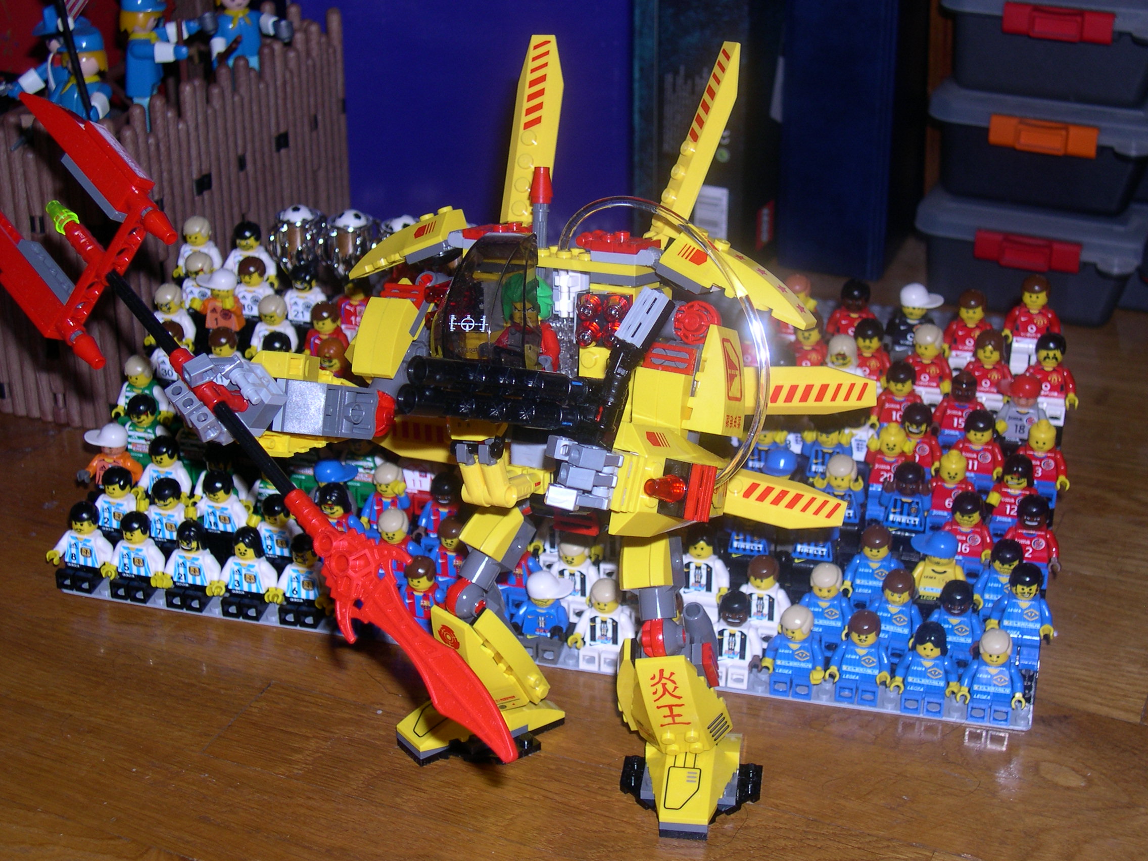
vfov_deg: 25.7
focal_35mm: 57
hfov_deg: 33.8
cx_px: 574
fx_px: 1890
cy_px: 430
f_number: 3.4
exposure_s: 1/60
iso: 100
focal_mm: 12.2
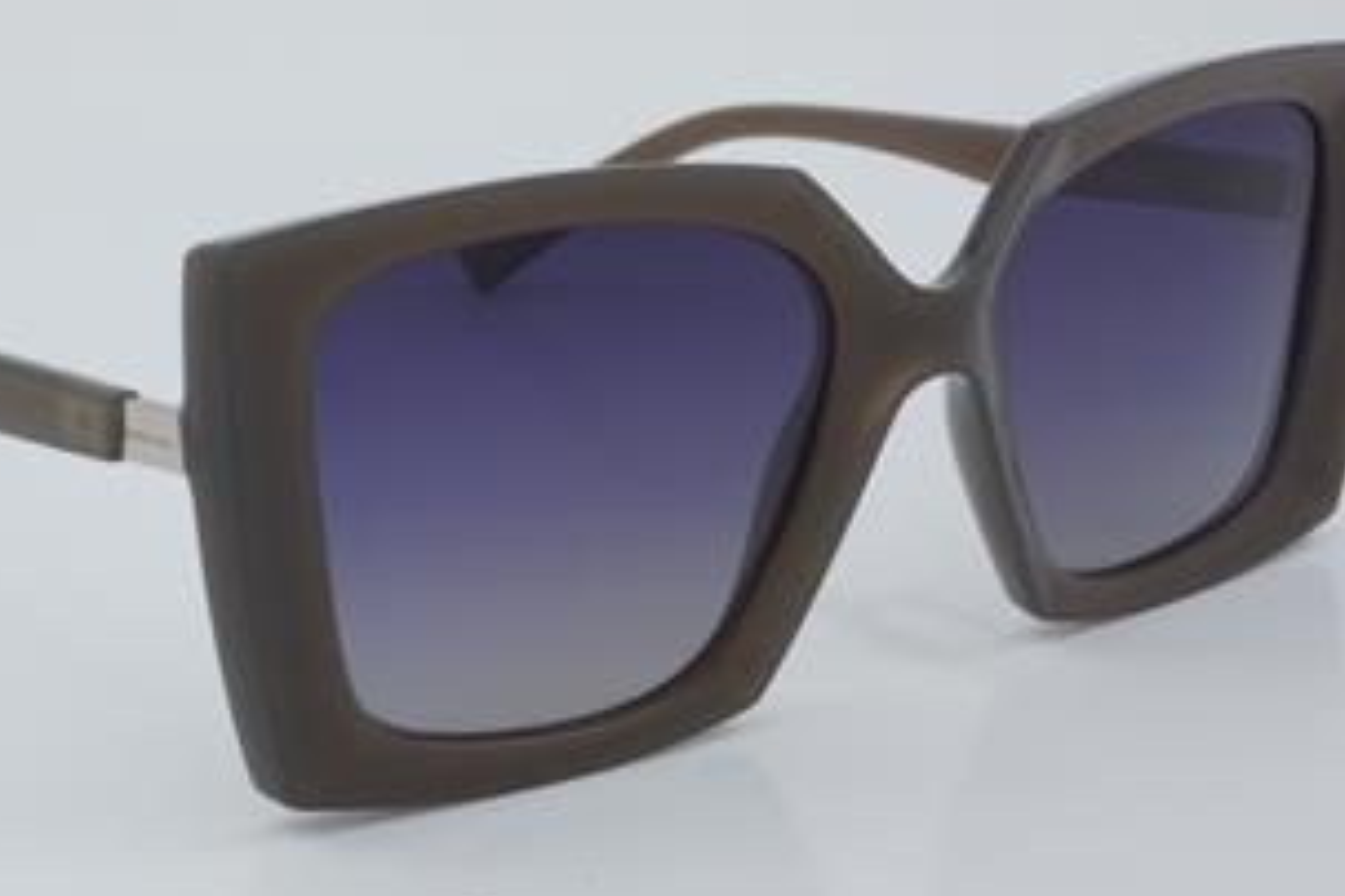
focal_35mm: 99
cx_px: 533
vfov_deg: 13.8
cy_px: 377
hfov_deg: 20.6
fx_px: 3698
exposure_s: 1/4
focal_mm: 50
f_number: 32
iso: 100
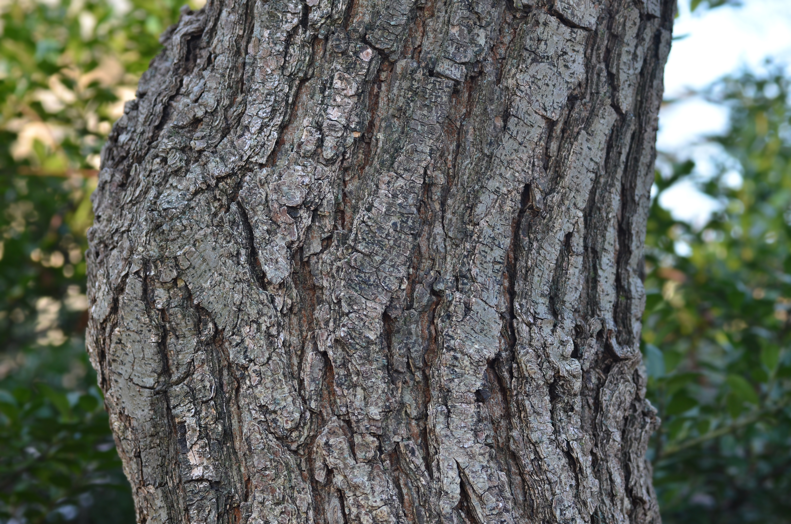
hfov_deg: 19.5
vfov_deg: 13.0
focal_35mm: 105
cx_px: 396
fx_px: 2302
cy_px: 262
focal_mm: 70
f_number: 5.6
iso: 360
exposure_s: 1/125
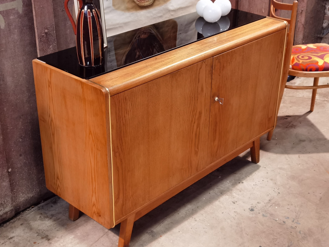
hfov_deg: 36.2
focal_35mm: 53
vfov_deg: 27.5
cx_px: 162
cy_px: 128
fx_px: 504
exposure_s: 1/33.3
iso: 320
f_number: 1.9
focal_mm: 6.71
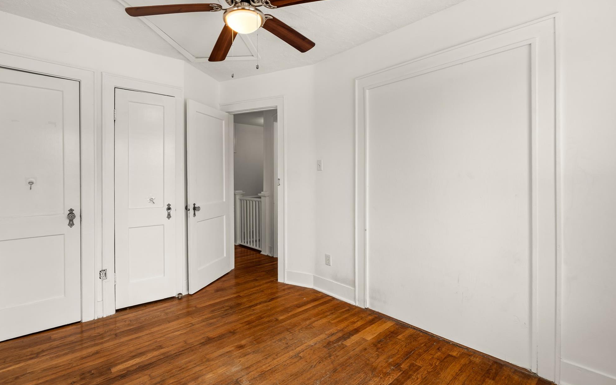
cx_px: 300
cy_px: 181
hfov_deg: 94.3
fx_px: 285
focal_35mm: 17
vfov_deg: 68.0
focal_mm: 16
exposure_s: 1/2
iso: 200
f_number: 9
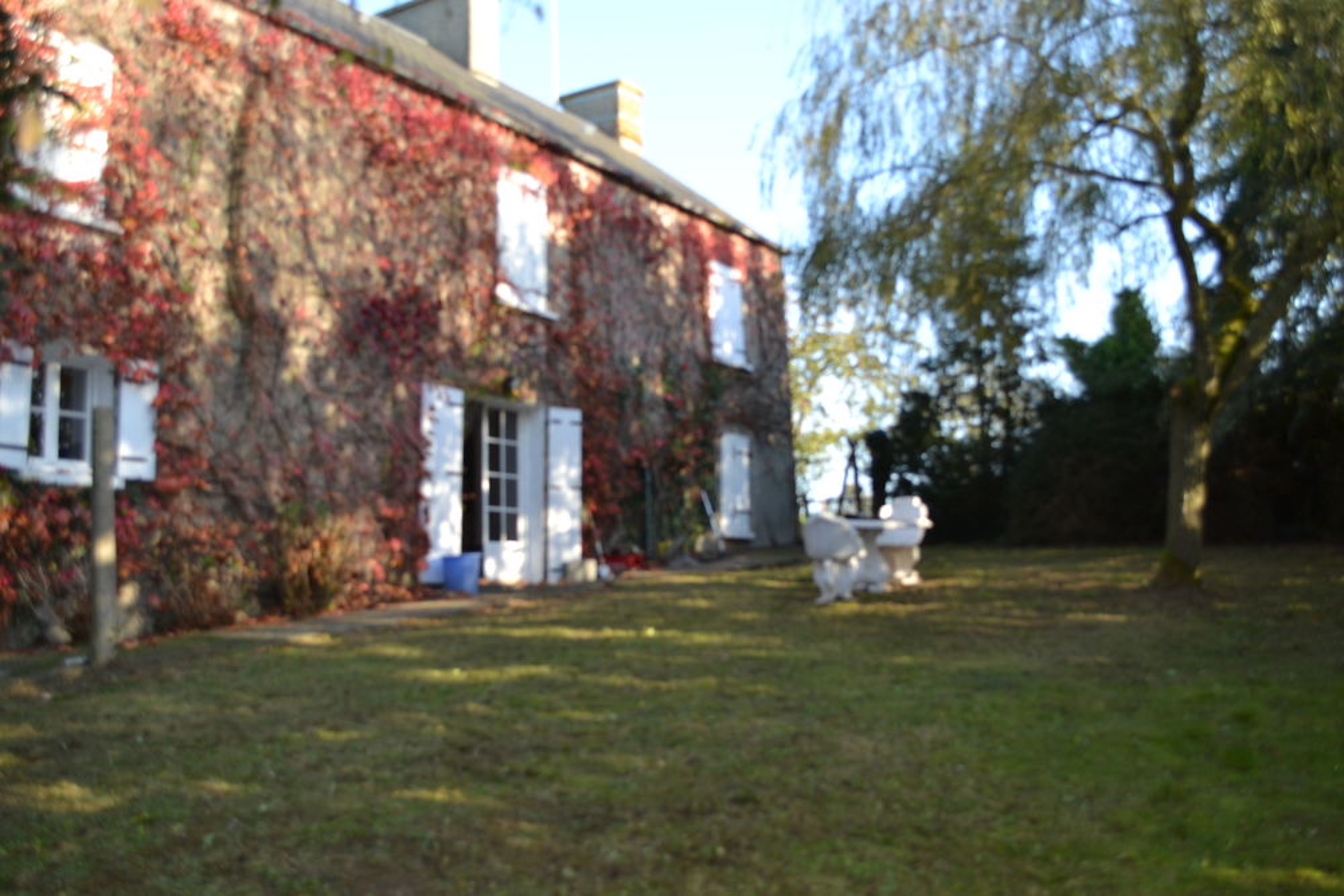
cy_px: 448
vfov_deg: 40.0
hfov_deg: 57.2
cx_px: 672
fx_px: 1232
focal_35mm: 33
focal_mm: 22
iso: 110
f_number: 4
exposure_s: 1/125
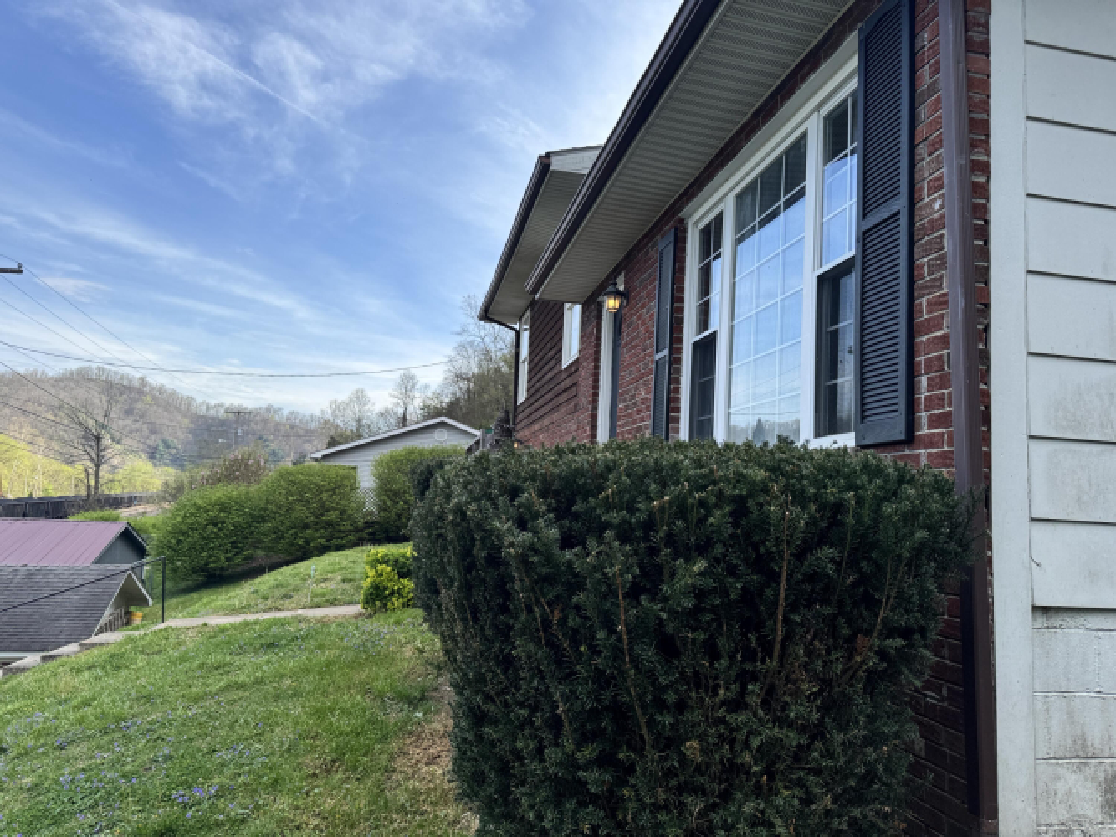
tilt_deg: +6.0
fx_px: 774
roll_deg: -2.6
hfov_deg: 71.6
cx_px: 558
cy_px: 418
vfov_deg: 56.8
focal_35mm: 24
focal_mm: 6.76
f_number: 1.78
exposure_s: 1/2252
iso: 80
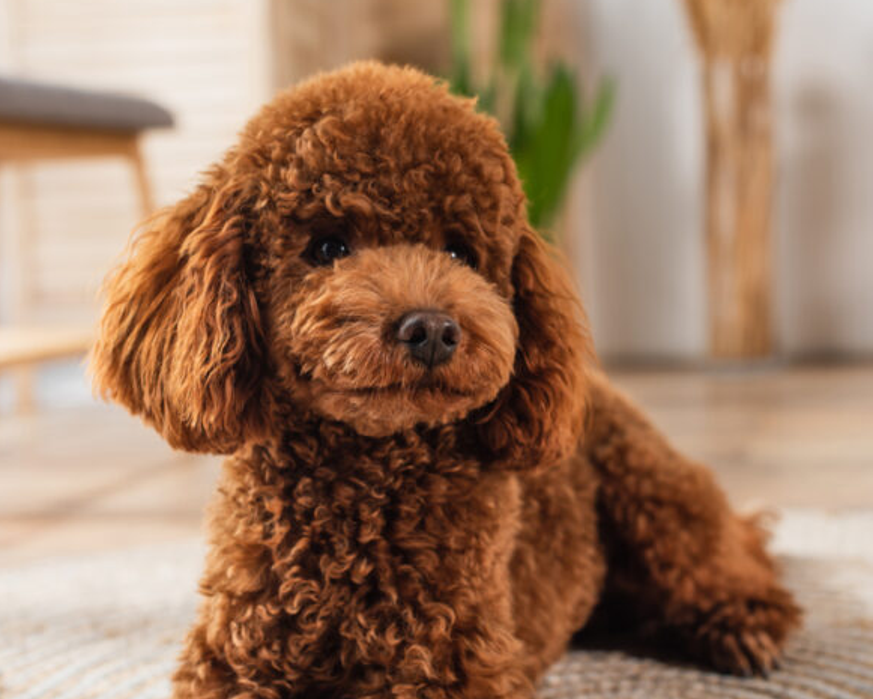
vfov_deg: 24.6
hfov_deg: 30.5
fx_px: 1602
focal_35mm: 62
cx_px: 440
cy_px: 340
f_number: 4
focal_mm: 50
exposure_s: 1/160
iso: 100
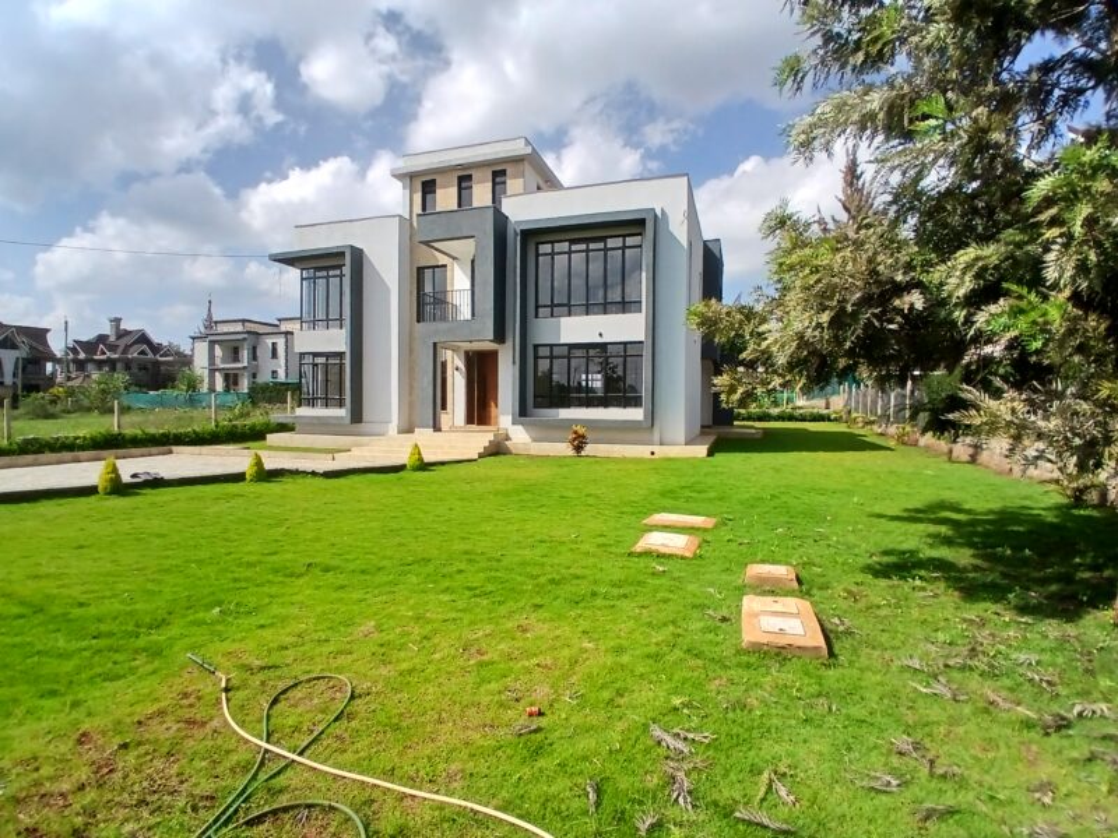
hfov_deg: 91.0
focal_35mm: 17
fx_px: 549
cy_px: 419
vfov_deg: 74.7
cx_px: 559
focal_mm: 1.4
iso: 50
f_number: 2.2
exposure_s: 1/1761
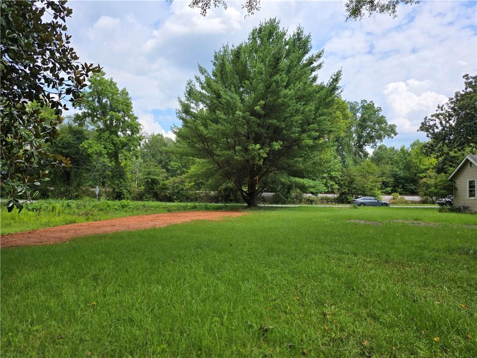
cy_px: 179
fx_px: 317
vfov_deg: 58.9
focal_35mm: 23
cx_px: 238
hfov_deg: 73.9
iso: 12
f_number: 1.7
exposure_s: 1/763
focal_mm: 6.3
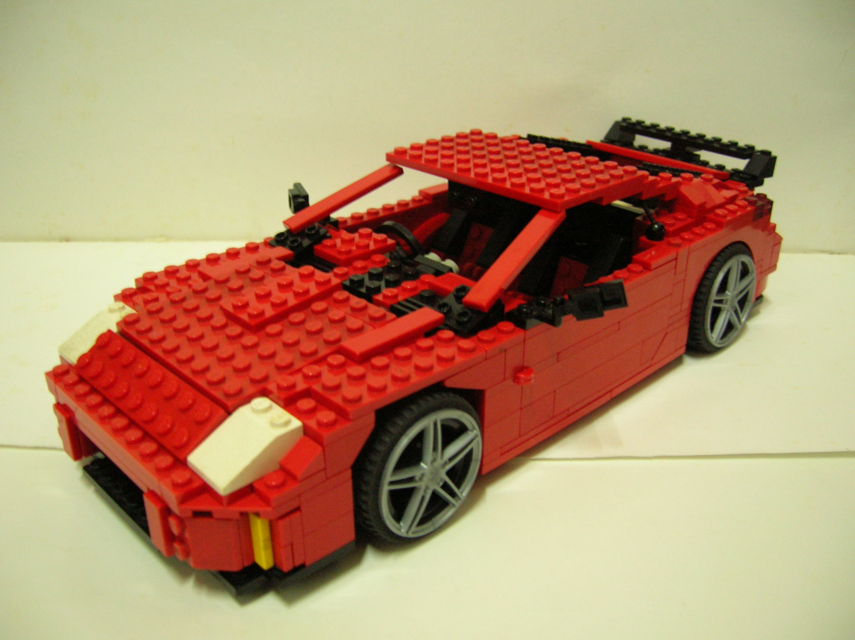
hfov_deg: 54.0
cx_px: 428
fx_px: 839
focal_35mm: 34
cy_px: 320
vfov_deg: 41.7
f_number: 2.9
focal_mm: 5.7
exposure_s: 1/4.4
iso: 161
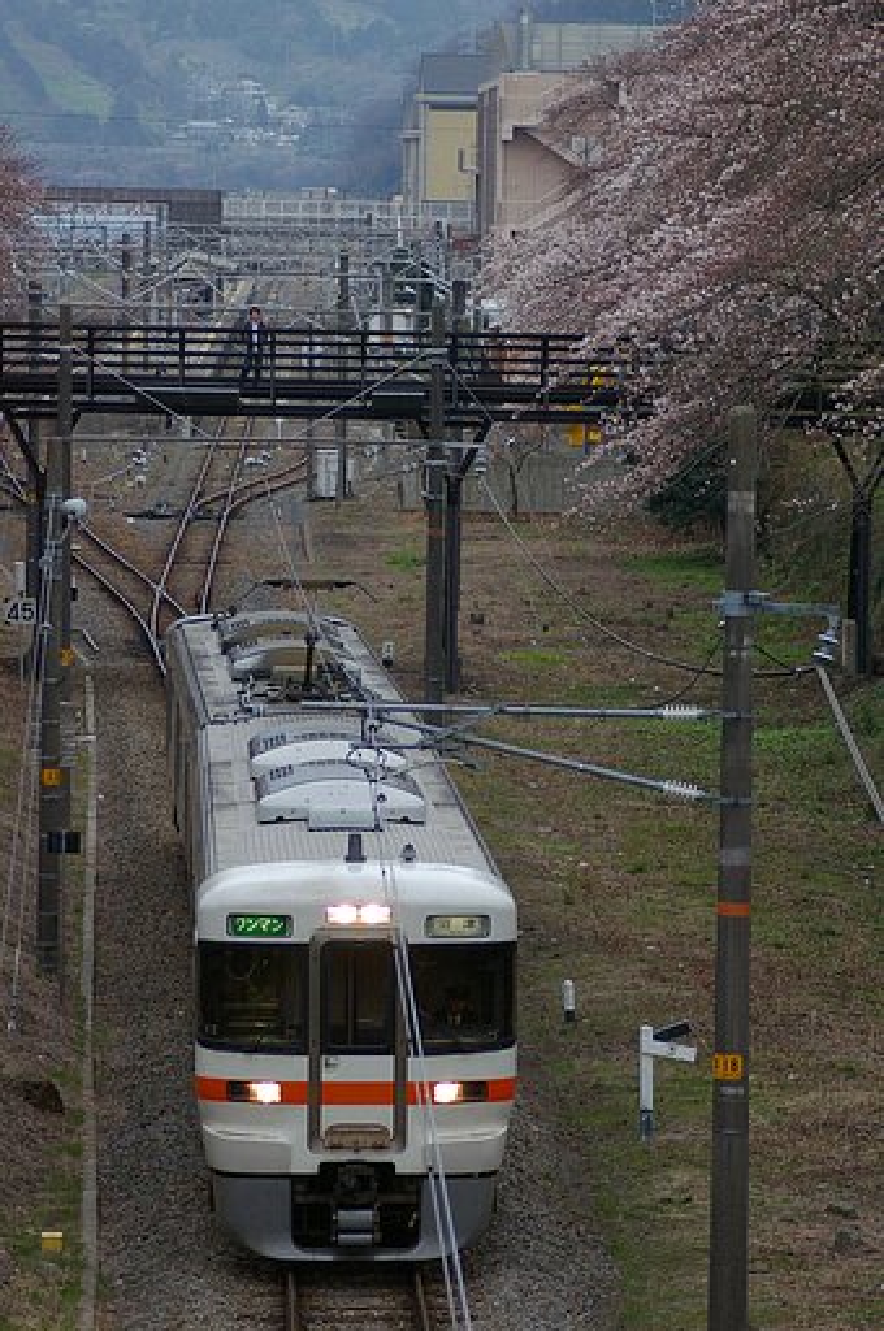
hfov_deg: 8.3
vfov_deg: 12.5
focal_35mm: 165
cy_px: 666
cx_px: 442
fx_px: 6094
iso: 400
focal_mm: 110
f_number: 5
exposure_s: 1/200
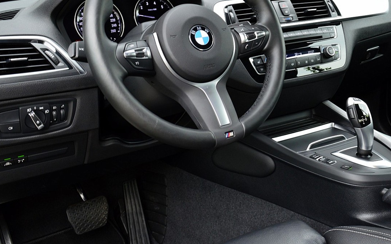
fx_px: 490
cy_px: 62
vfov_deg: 27.6
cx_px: 255
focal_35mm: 46
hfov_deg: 43.0
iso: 560
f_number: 8
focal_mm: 20
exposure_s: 1/60
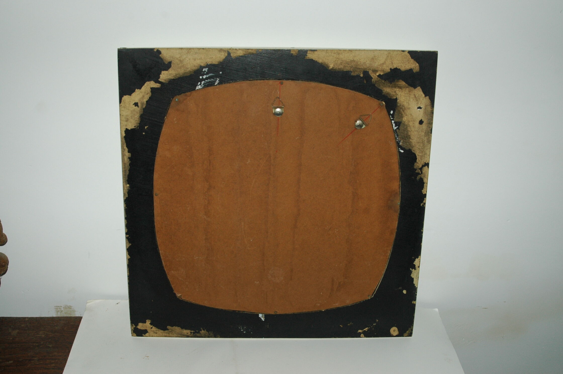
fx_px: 656
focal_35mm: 42
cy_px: 187
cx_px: 282
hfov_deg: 46.4
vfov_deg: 31.8
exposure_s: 1/125
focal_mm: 28
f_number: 7.1
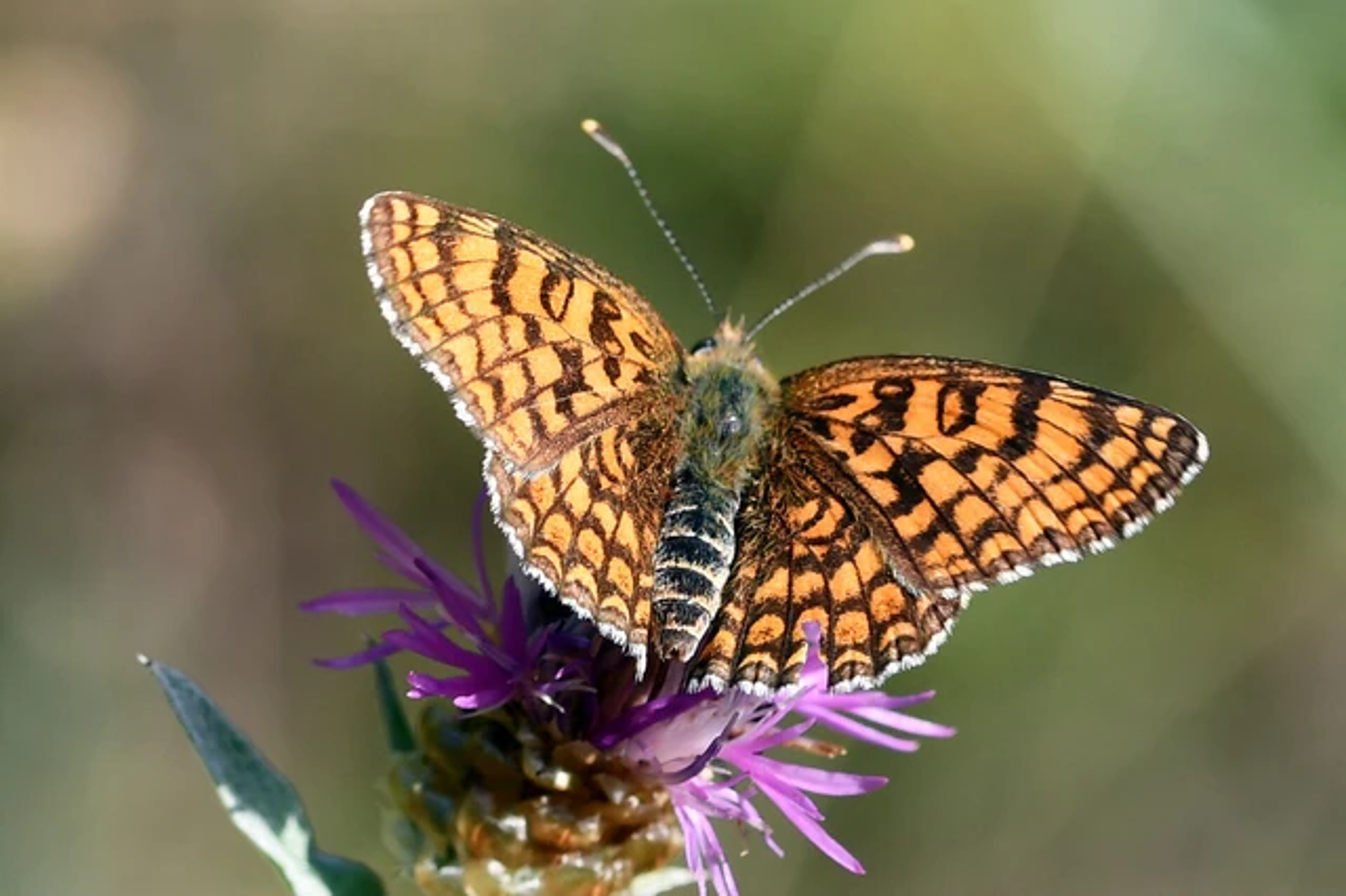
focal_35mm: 157
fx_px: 5867
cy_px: 448
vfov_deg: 8.7
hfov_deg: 13.1
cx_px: 673
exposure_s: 1/500
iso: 200
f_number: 6.3
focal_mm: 105
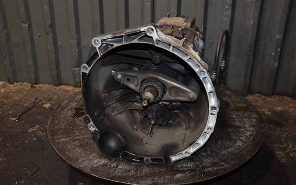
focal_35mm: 39
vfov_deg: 33.2
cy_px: 87
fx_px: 311
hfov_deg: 50.9
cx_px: 149
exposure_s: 1/60
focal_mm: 25
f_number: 5
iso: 800
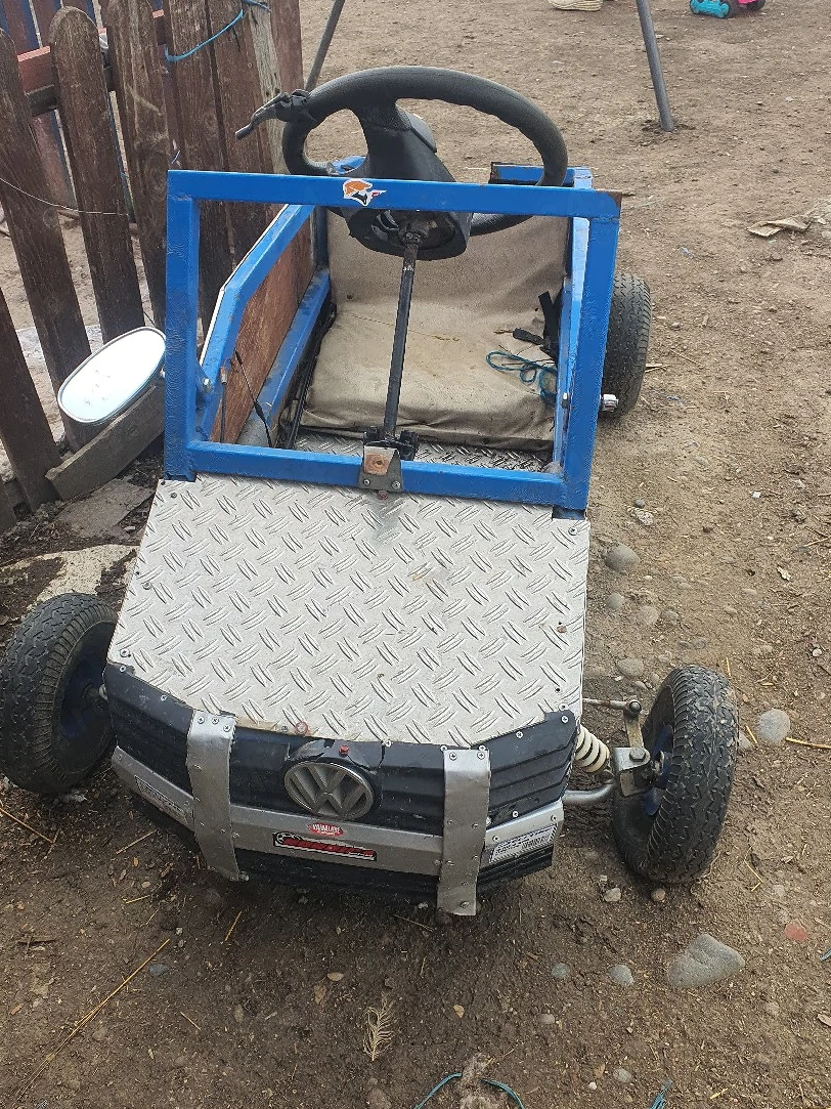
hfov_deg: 44.0
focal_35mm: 32
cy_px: 541
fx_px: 1024
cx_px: 342
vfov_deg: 56.8
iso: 50
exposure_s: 1/167
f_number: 2.4
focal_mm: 4.3
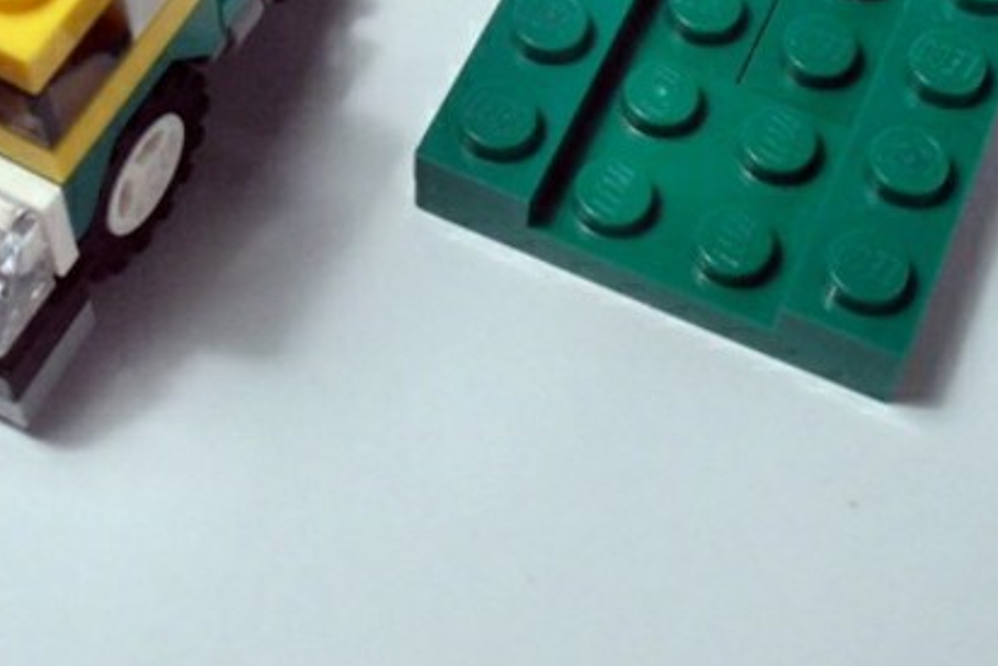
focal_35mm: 84
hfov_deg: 24.1
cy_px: -142
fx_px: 2329
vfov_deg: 15.6
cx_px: 405
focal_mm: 6.61
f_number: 3.9
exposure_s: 1/80
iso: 80
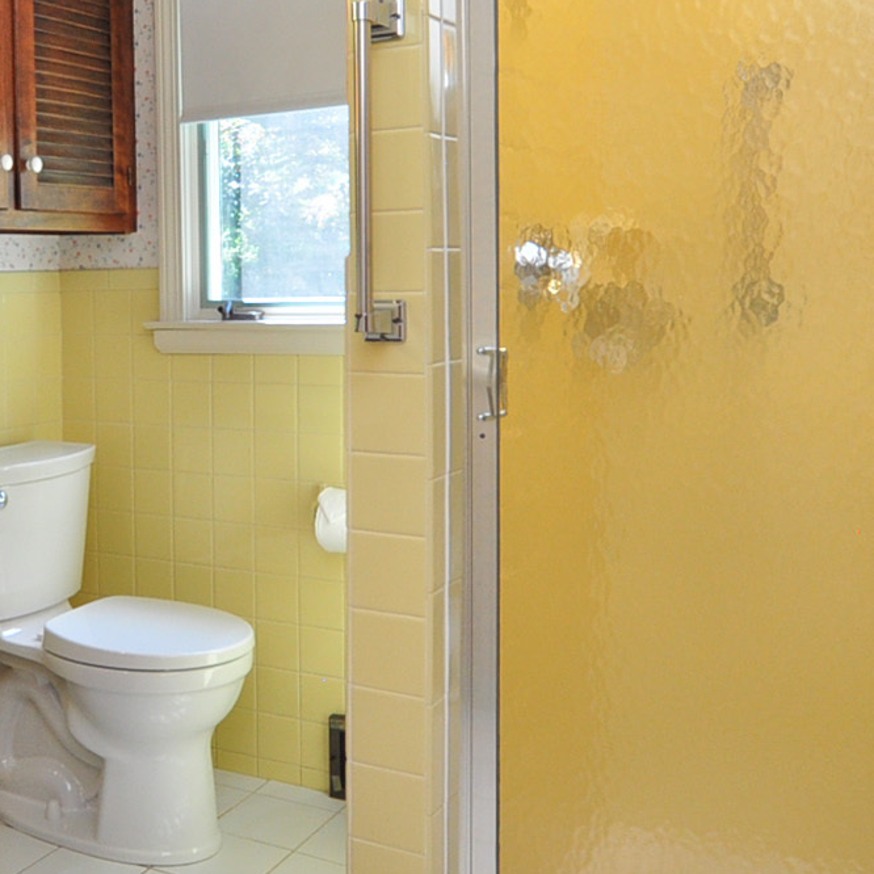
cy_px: 364
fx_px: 1171
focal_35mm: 41
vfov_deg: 40.8
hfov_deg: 38.9
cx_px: 139
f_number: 5
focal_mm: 10
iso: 500
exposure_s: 1/80
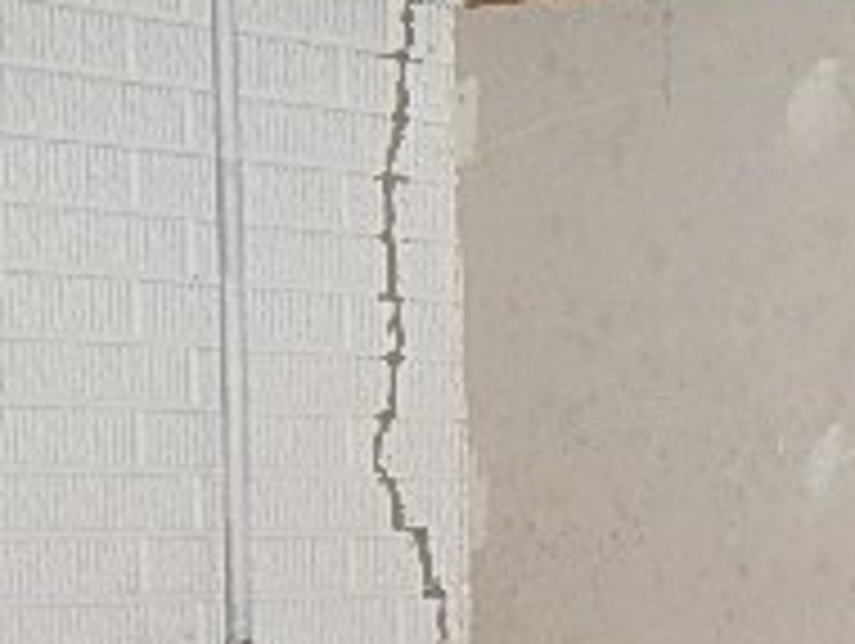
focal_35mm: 128
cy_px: 887
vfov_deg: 11.3
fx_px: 3166
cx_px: 1436
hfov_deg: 14.0
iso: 250
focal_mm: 6.8
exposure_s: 1/30
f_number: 3.4
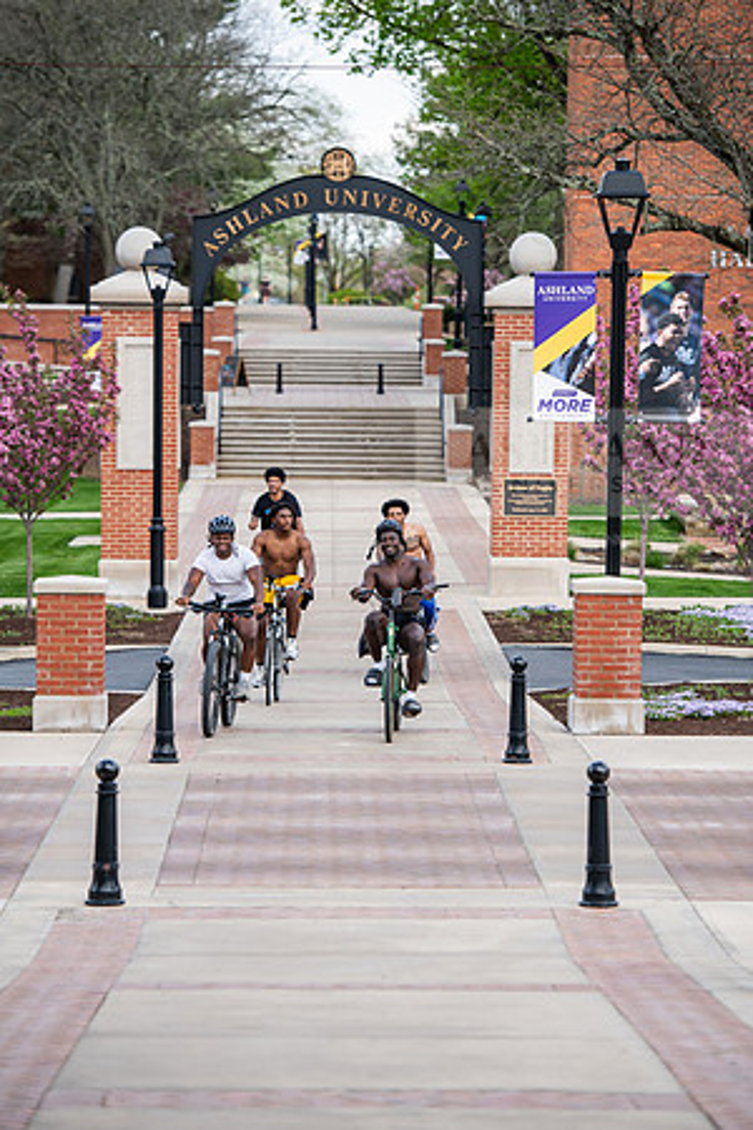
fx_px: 4235
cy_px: 565
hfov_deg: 10.2
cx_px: 376
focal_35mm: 135
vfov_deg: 15.2
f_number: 3.5
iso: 200
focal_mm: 135
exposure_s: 1/640
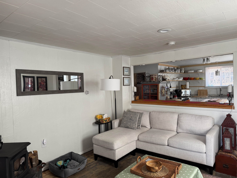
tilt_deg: -1.6
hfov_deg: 71.6
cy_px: 89
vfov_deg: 56.8
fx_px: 164
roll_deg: +1.7
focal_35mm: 24
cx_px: 118
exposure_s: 1/121
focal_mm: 6.76
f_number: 1.78
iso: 125
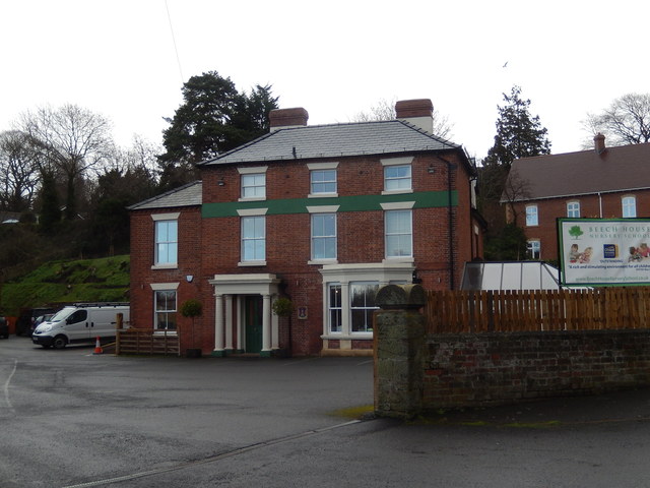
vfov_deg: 35.1
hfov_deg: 45.8
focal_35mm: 41
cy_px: 244
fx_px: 770
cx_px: 325
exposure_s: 1/125
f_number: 4.2
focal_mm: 7.3
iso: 125
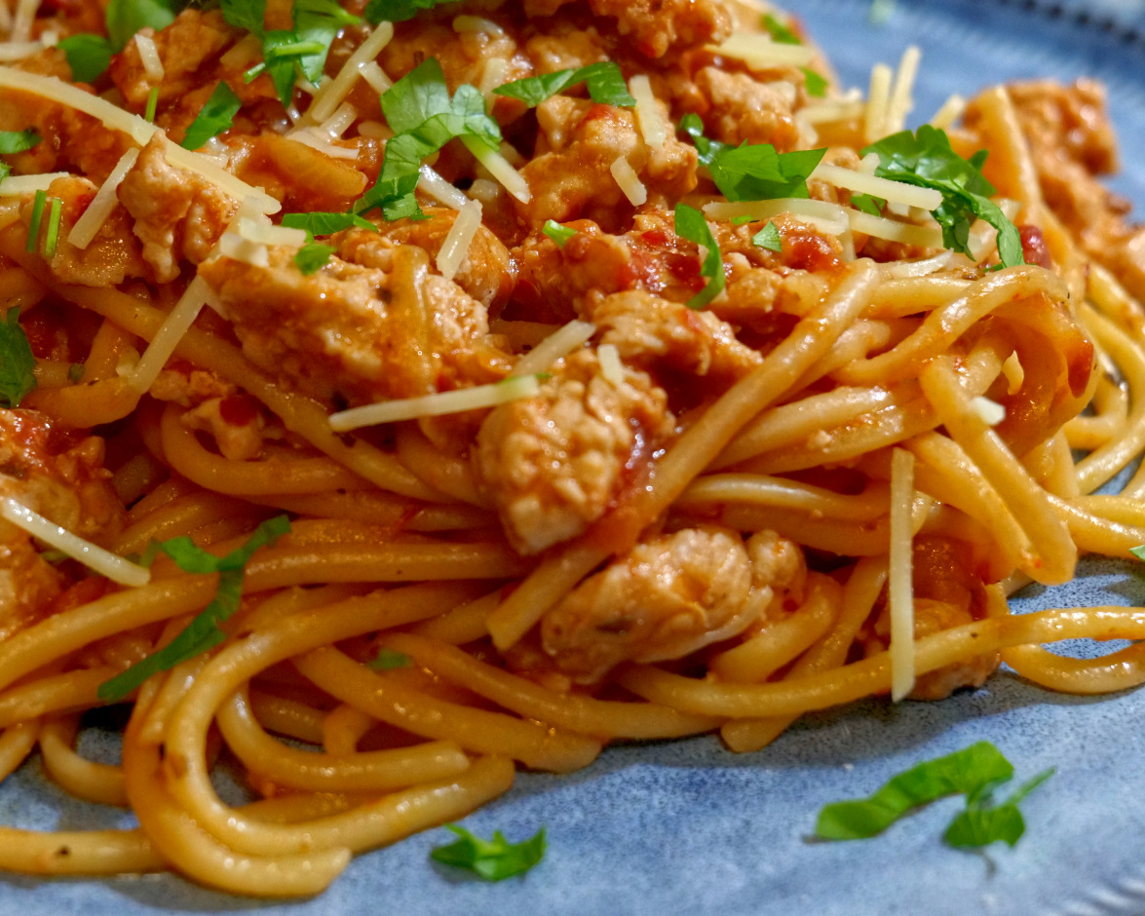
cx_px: 367
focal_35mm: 92
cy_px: 360
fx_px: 3118
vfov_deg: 16.7
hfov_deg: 20.7
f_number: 7.1
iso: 6400
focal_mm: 60
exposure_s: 1/60
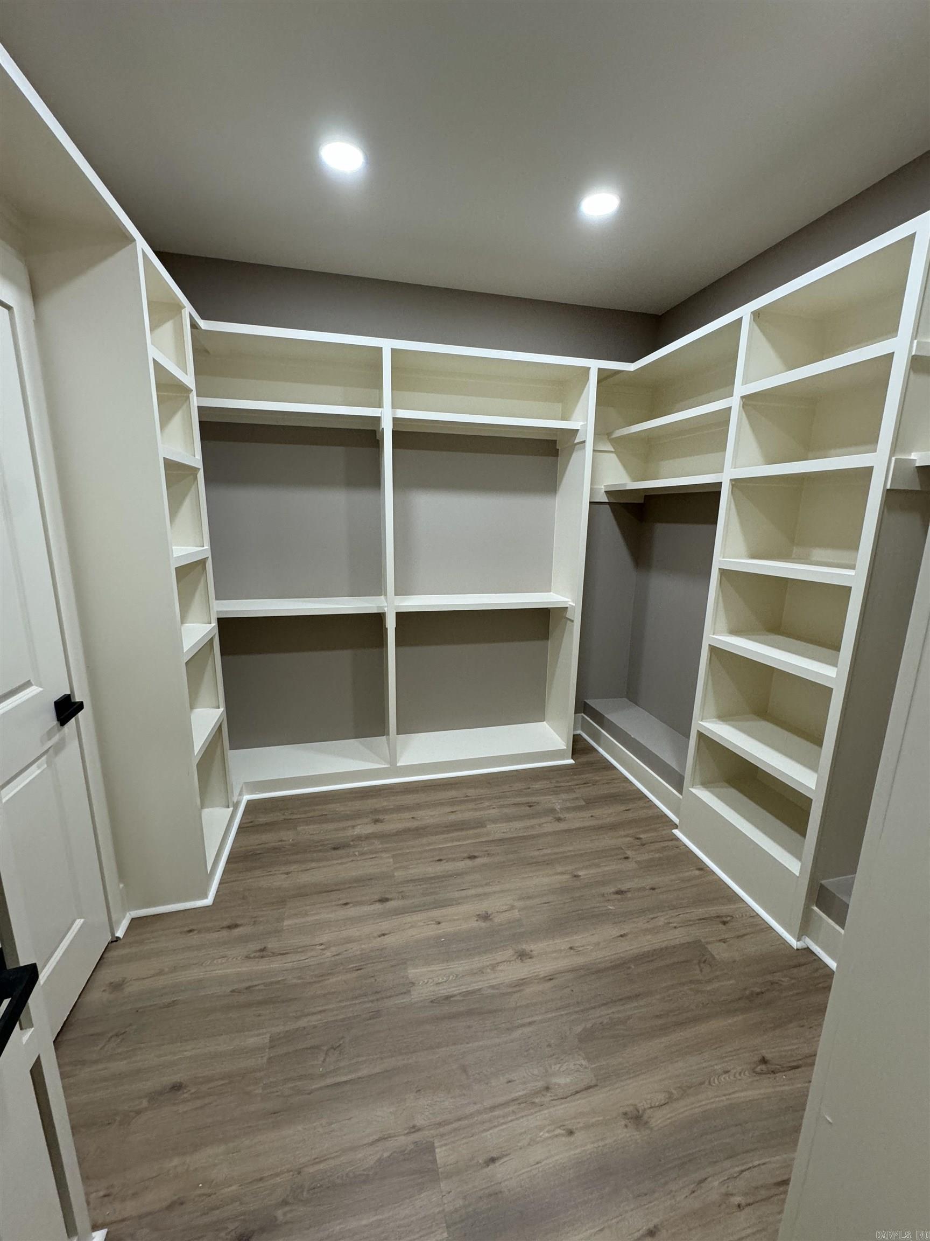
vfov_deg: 102.1
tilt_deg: -12.2
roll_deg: -0.8
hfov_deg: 85.7
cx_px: 465
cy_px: 620
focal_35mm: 14
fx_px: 502
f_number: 2.2
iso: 250
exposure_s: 1/120
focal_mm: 2.22
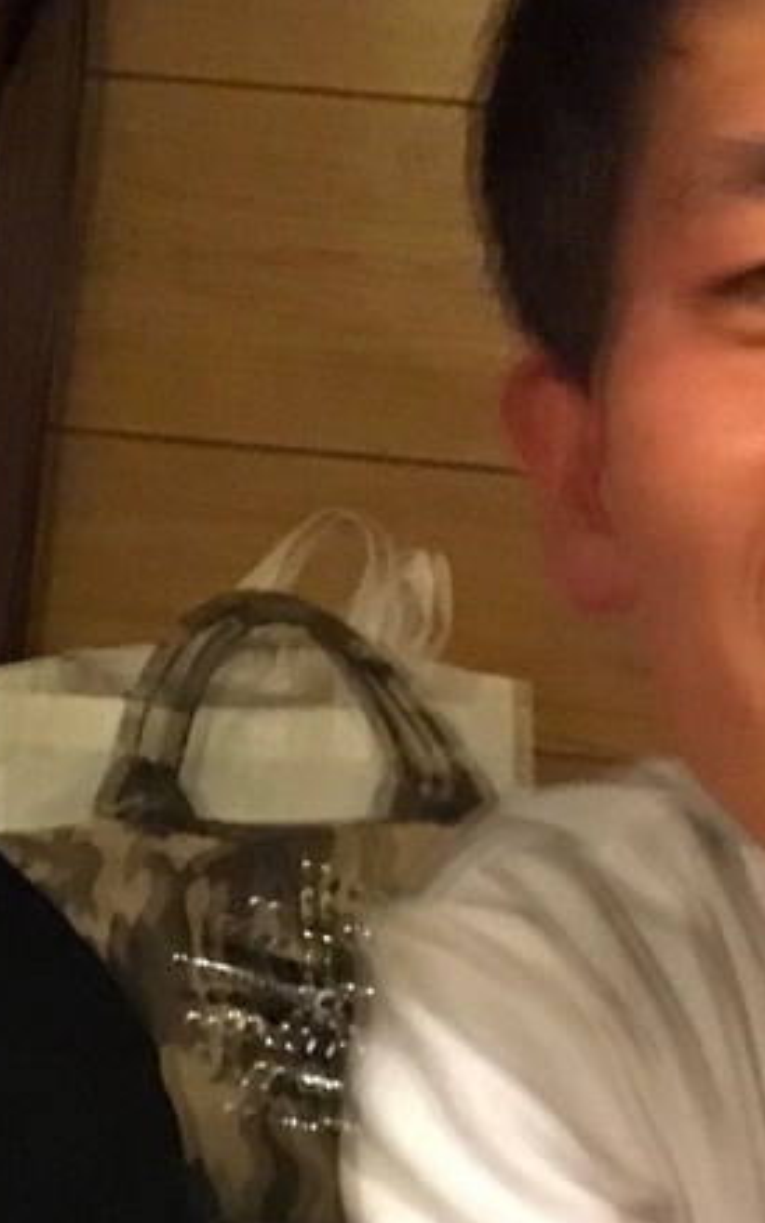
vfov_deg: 22.2
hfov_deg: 13.9
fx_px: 3100
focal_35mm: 93
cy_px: 363
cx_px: 31
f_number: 2.2
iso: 640
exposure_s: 1/15
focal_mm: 2.87
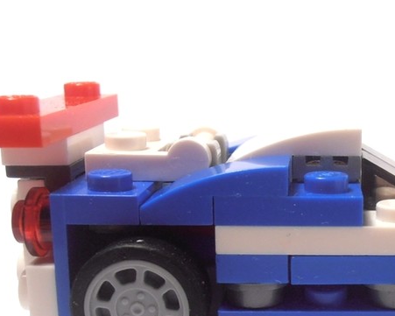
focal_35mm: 72
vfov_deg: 21.1
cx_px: 329
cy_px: 246
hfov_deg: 25.8
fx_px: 842
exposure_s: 1/40
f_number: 3.9
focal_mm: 6.61
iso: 80
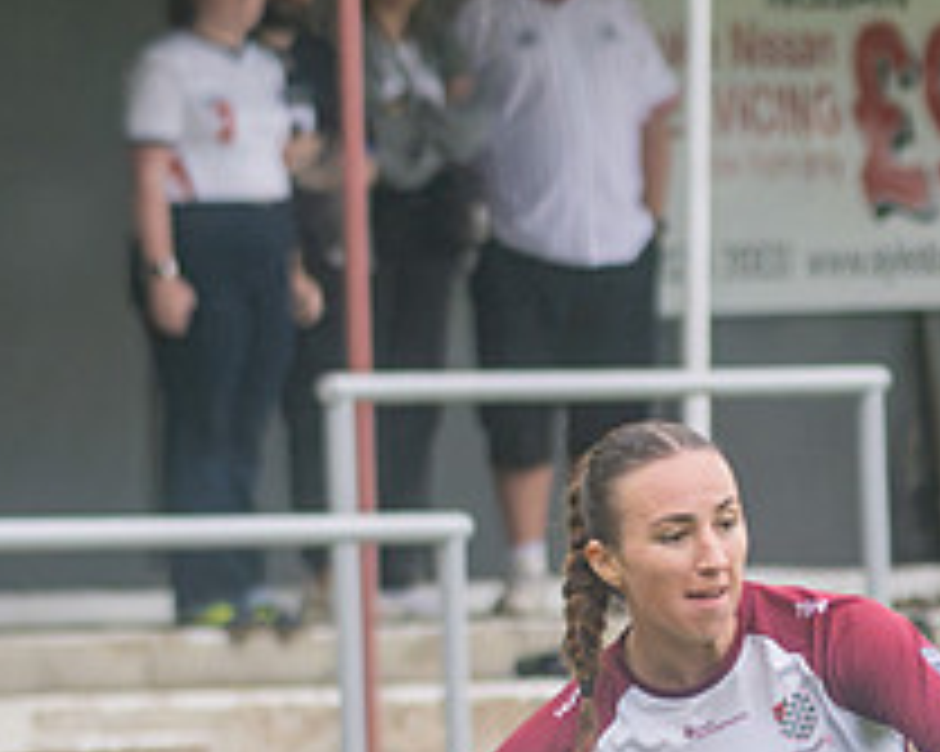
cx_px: 900
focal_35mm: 666
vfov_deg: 2.3
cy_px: 818
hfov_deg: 2.9
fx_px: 18520
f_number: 2.8
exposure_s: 1/1600
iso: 450
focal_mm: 120
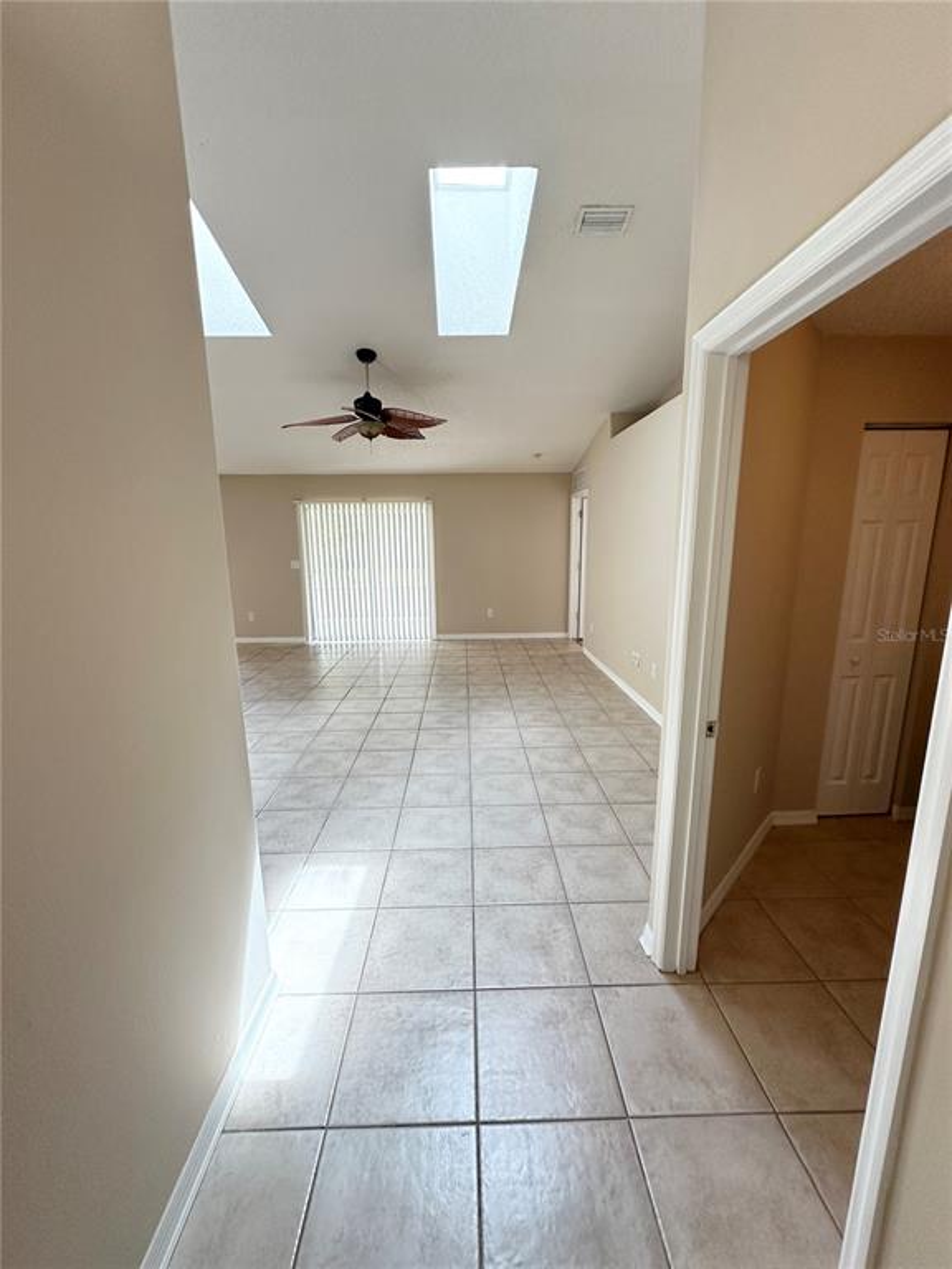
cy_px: 634
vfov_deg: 102.1
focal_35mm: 14
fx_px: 513
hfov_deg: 85.7
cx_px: 476
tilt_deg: -10.9
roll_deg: +0.3
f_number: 2.2
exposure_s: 1/120
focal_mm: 2.22
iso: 100
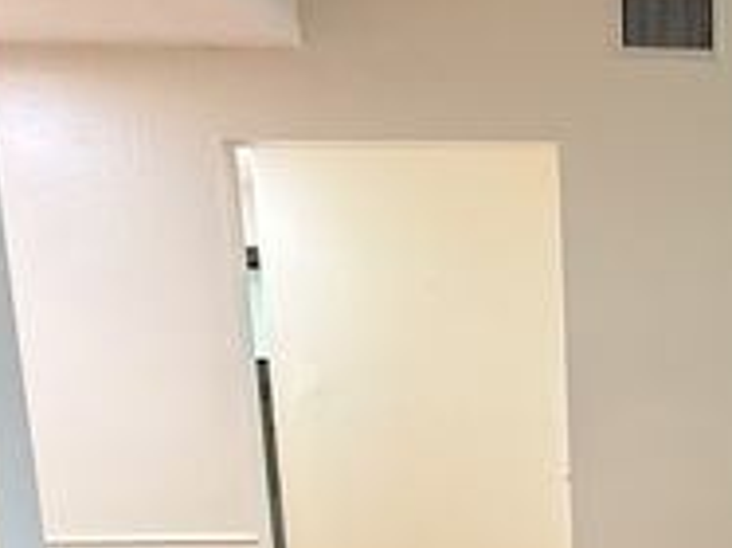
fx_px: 1057
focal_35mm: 50
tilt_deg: -9.5
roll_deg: +0.2
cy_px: 560
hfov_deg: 33.8
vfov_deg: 27.3
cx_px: 781
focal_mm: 2.22
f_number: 2.2
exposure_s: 1/60
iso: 500
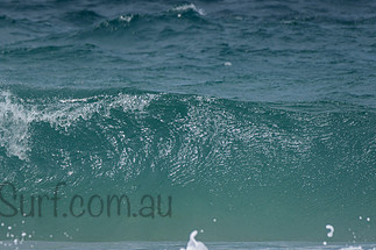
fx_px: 11503
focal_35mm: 1102
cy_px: 158
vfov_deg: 1.2
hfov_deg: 1.9
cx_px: -12
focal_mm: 500
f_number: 5.6
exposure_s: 1/2000
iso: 72
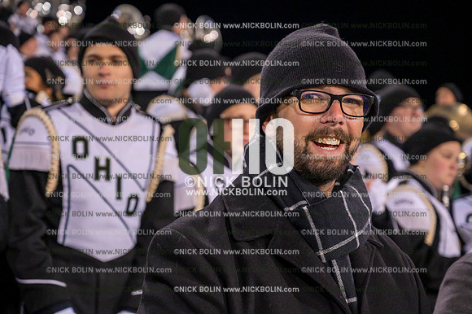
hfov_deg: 28.9
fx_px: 917
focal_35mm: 70
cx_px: 236
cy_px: 157
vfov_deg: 19.4
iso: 5000
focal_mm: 70
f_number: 4.5
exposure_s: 1/640
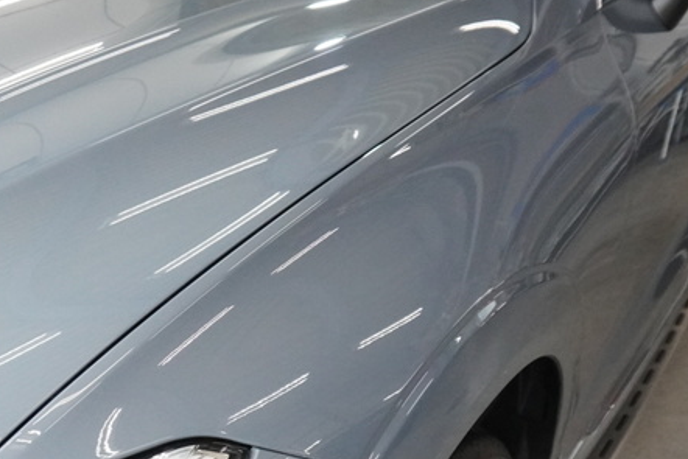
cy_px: 352
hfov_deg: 35.6
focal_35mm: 52
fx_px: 994
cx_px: 53
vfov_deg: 25.7
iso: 3200
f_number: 5.6
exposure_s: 1/400
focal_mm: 16
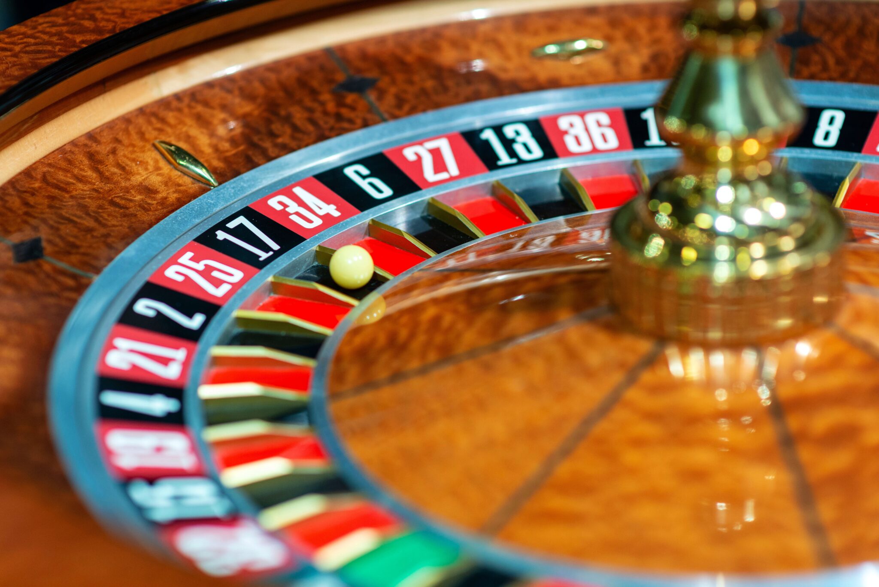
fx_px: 2076
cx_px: 440
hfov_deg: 23.9
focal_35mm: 85
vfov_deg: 16.1
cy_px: 294
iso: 1000
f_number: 2.2
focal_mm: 85
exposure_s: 1/250
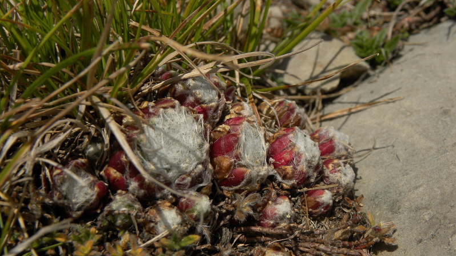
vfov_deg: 14.7
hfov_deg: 25.9
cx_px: 228
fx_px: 991
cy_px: 163
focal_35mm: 82
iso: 64
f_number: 6.3
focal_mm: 13.4
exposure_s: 1/640
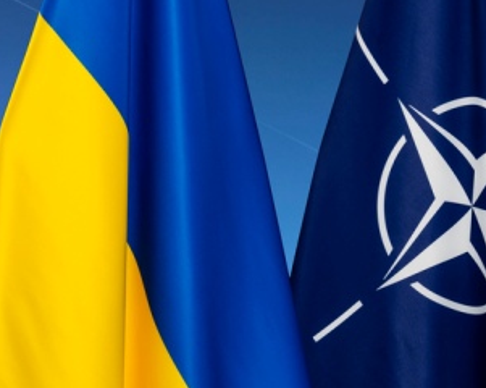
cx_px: 292
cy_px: 171
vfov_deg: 13.6
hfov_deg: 17.0
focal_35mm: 113
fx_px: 1623
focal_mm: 110
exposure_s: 1/125
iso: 100
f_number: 16
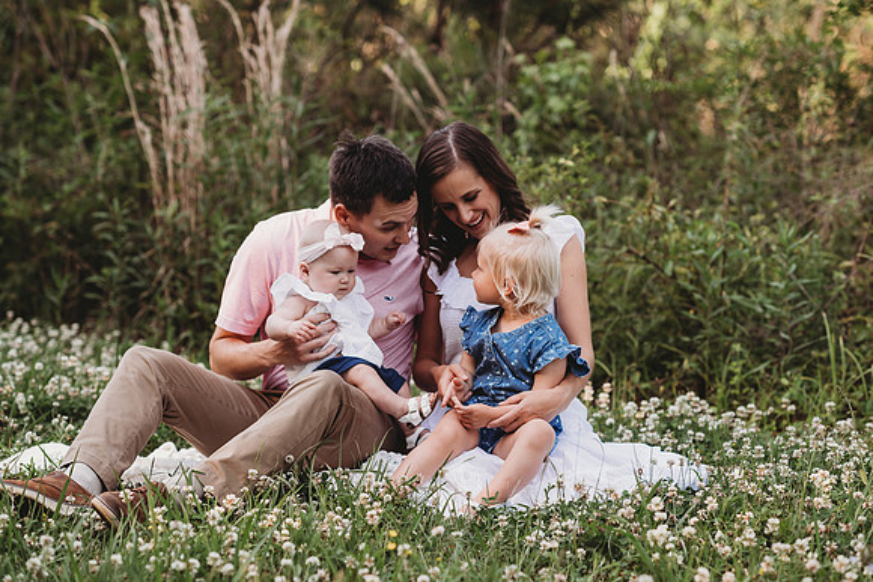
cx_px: 436
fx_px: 2062
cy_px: 291
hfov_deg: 23.9
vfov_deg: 16.1
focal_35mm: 85
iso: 100
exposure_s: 1/200
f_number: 2.8
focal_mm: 85
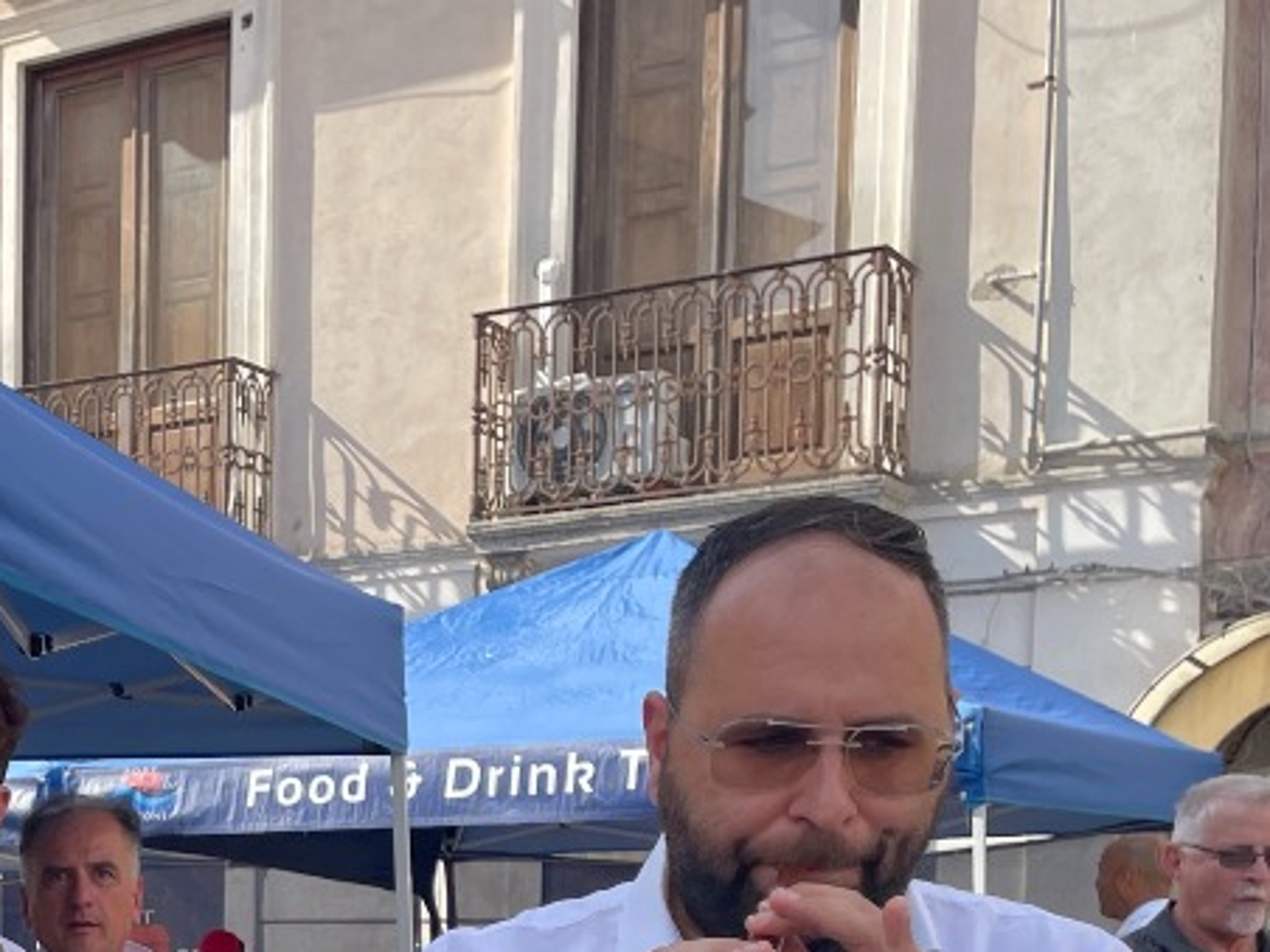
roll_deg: +1.2
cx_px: -101
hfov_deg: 26.2
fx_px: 2531
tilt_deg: -5.7
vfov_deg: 19.6
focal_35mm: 69
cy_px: 1233
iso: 32
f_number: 1.6
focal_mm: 4.2
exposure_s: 1/1135
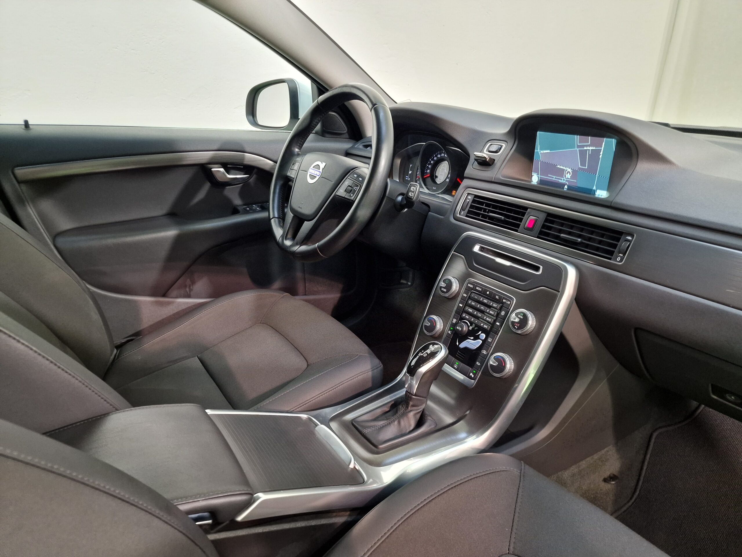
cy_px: 278
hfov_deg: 73.9
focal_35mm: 23
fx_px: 493
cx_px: 371
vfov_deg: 58.9
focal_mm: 6.4
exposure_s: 1/33
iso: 400
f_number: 1.8
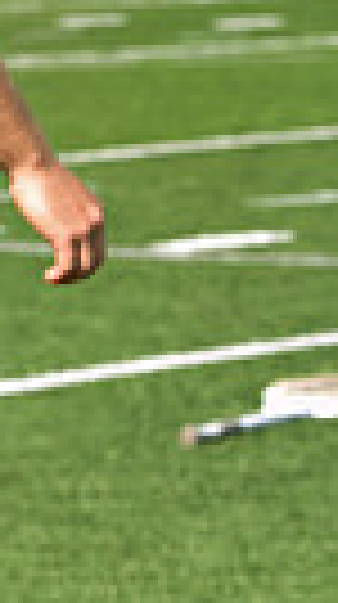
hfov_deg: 2.4
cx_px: -762
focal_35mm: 490
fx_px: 7837
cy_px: 68
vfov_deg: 4.4
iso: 100
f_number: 11
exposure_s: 1/250
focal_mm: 72
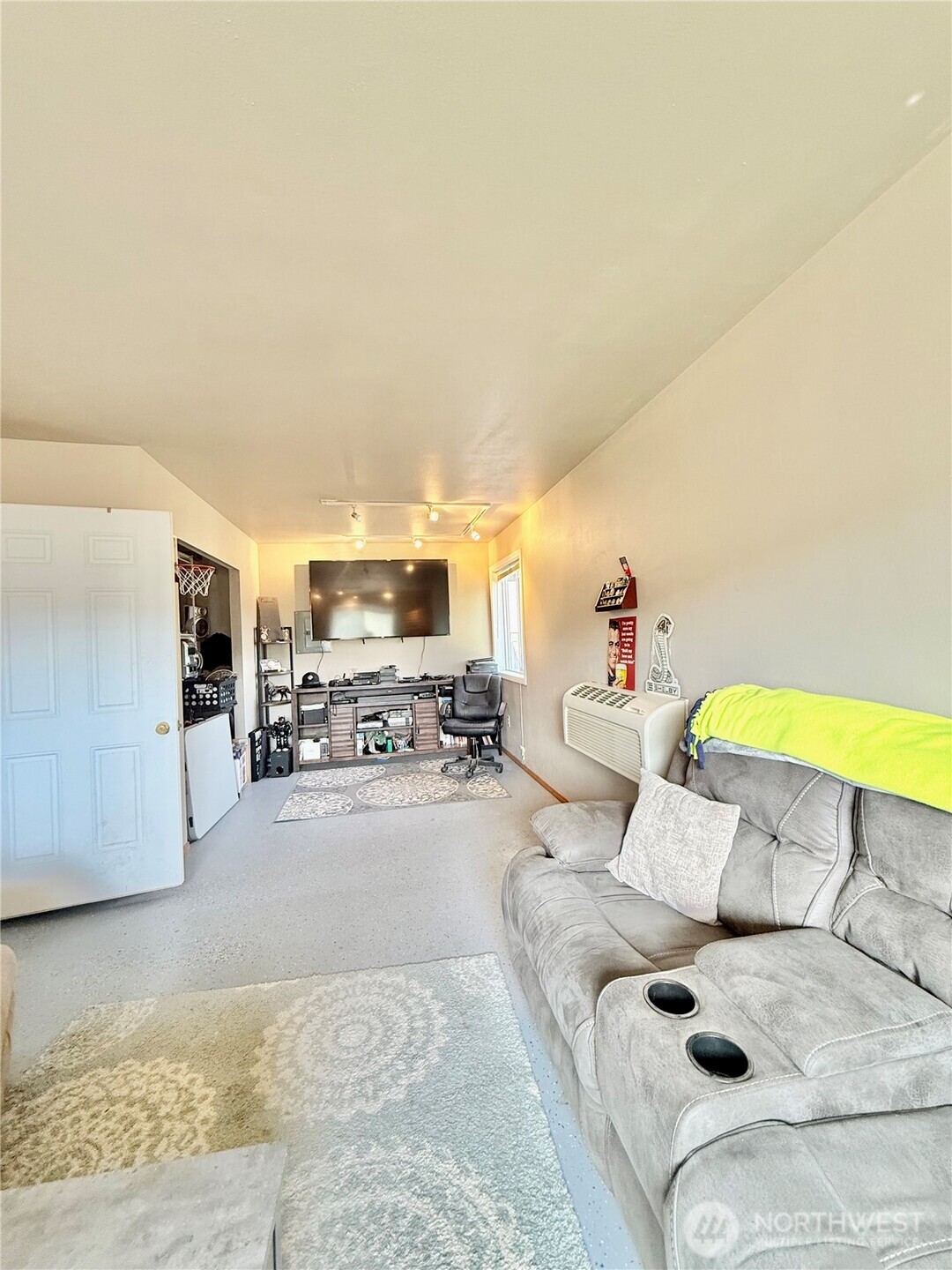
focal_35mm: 14
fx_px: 513
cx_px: 476
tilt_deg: +1.0
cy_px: 635
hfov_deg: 85.7
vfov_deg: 102.1
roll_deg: +1.9
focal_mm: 2.22
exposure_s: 1/60
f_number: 2.2
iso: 250
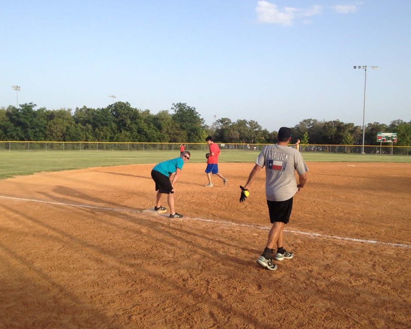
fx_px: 450
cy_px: 162
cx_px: 206
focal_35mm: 37
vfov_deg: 40.1
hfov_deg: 49.1
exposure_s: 1/635
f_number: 2.4
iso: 50
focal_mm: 4.28
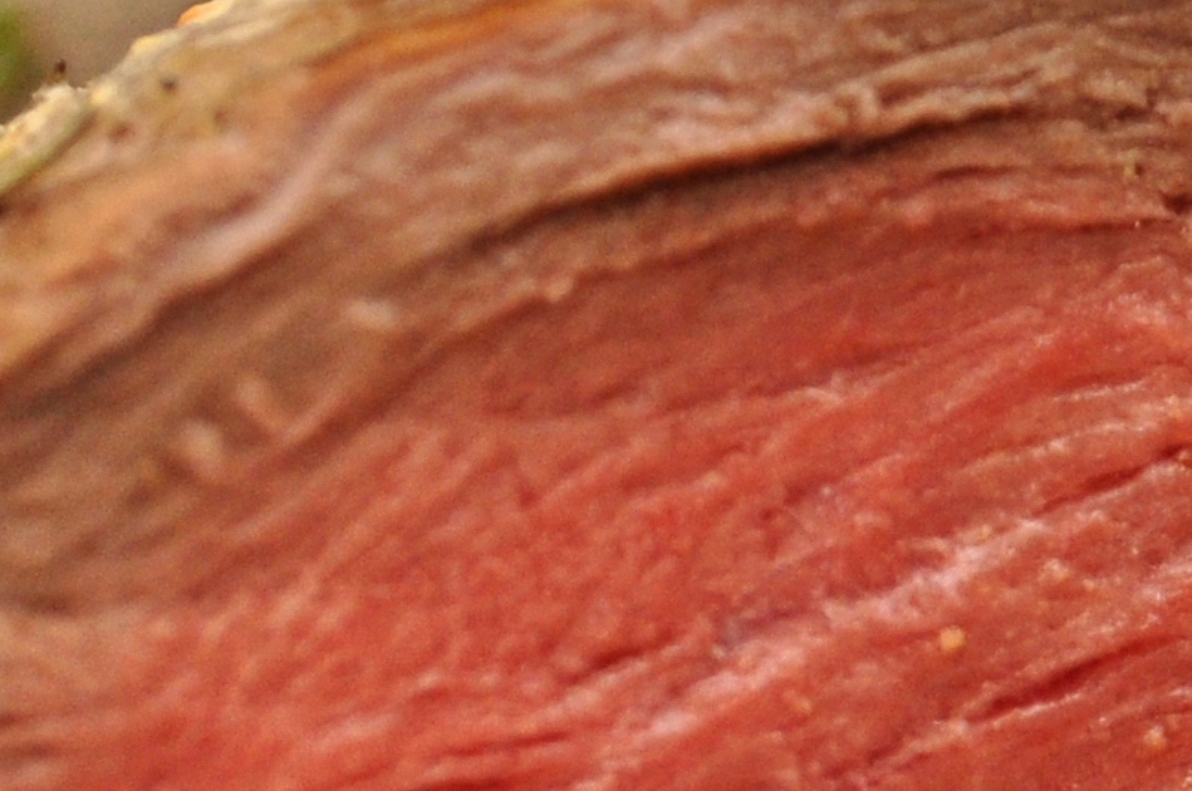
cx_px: 2004
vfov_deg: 6.5
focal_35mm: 209
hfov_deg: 9.5
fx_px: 6910
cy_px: 1169
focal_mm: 26
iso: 560
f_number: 4.2
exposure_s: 1/60
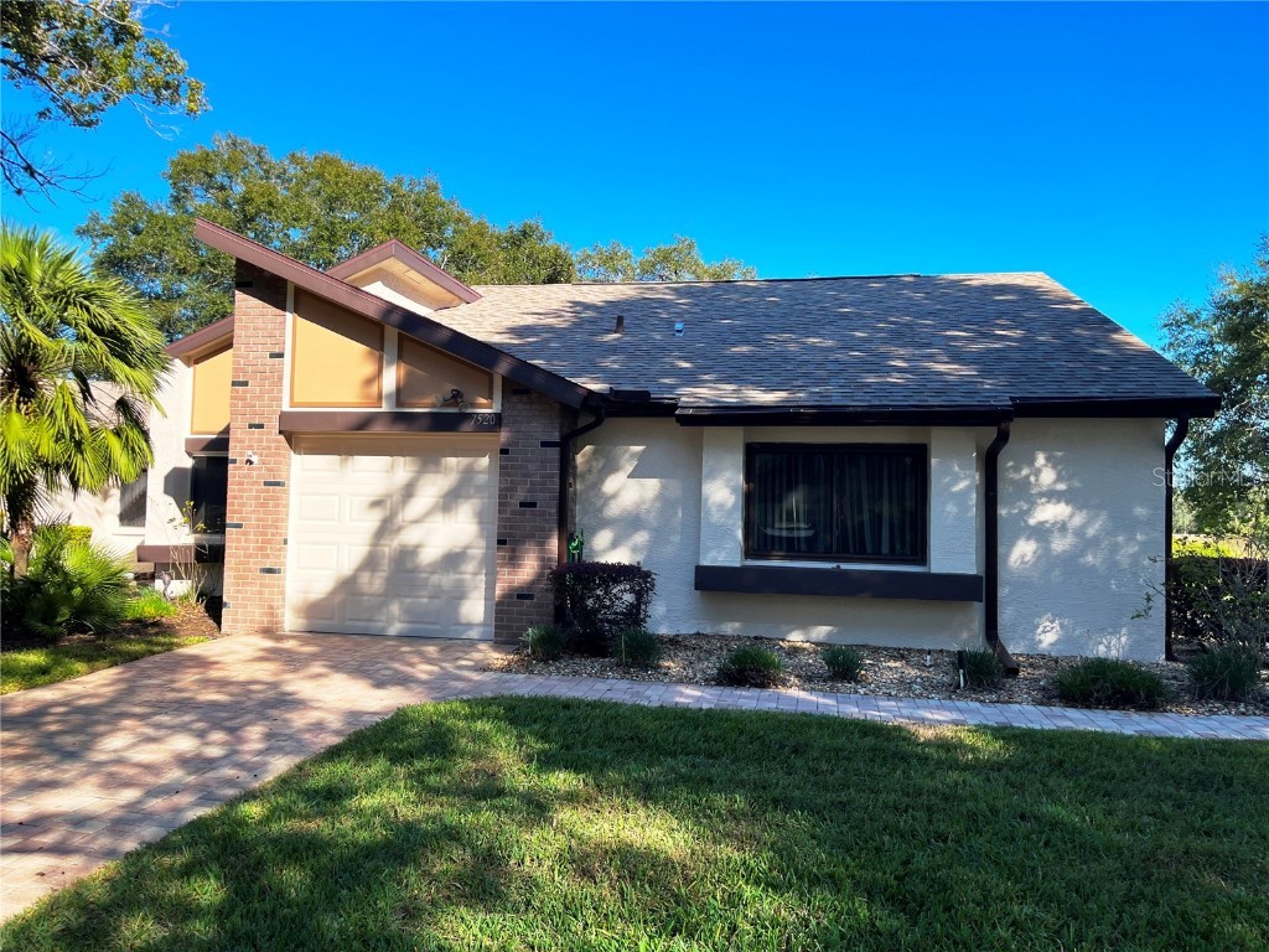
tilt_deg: +2.3
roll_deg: -1.8
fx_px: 953
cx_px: 634
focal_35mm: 26
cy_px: 476
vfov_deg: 53.1
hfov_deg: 67.3
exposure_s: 1/1580
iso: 50
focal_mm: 5.1
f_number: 1.6
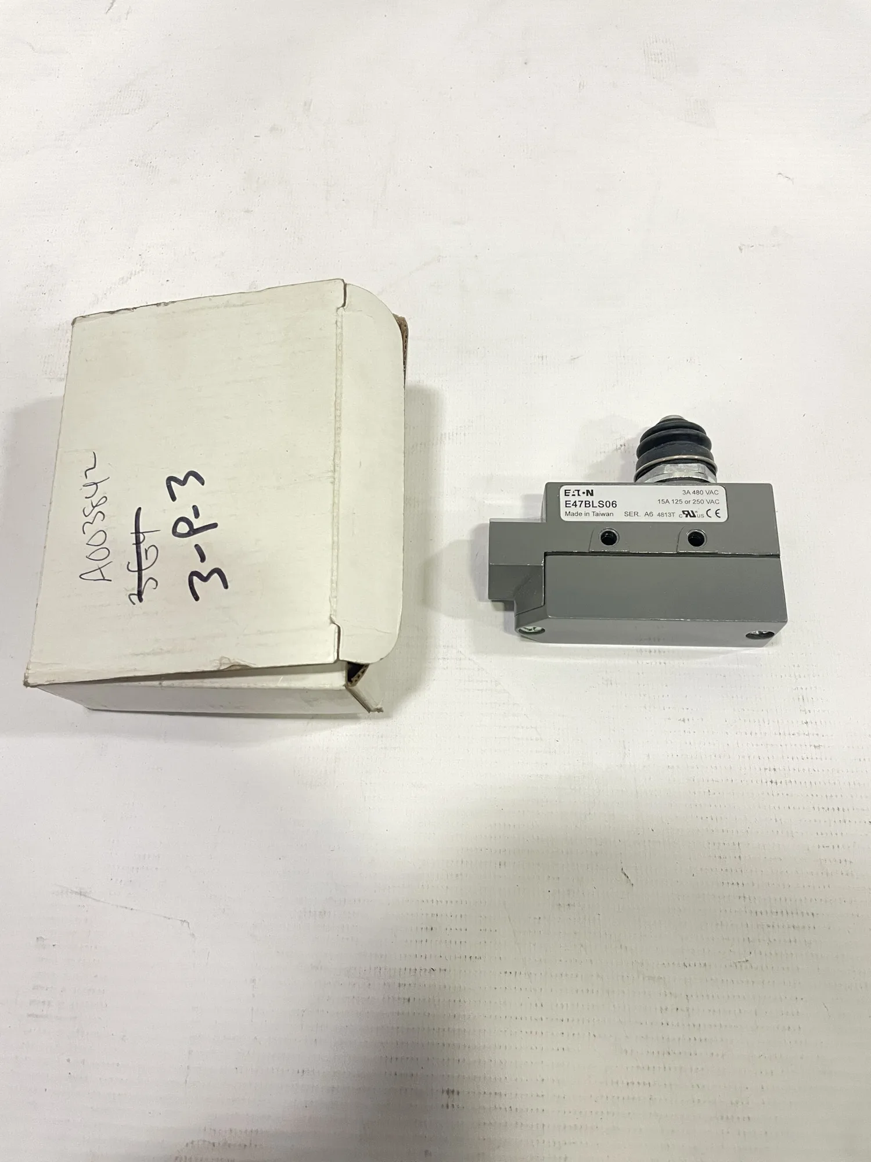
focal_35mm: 26
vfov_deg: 67.3
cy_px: 581
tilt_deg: -67.5
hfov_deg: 53.1
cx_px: 436
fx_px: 872
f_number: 1.6
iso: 160
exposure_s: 1/60
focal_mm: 4.2
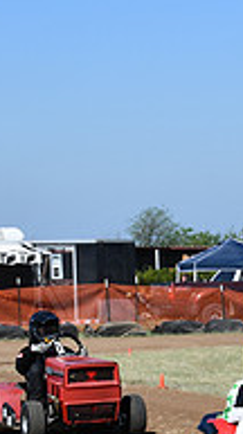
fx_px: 2392
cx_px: 259
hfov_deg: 5.8
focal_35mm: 208
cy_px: 406
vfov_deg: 10.3
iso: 100
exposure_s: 1/320
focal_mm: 44
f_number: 9
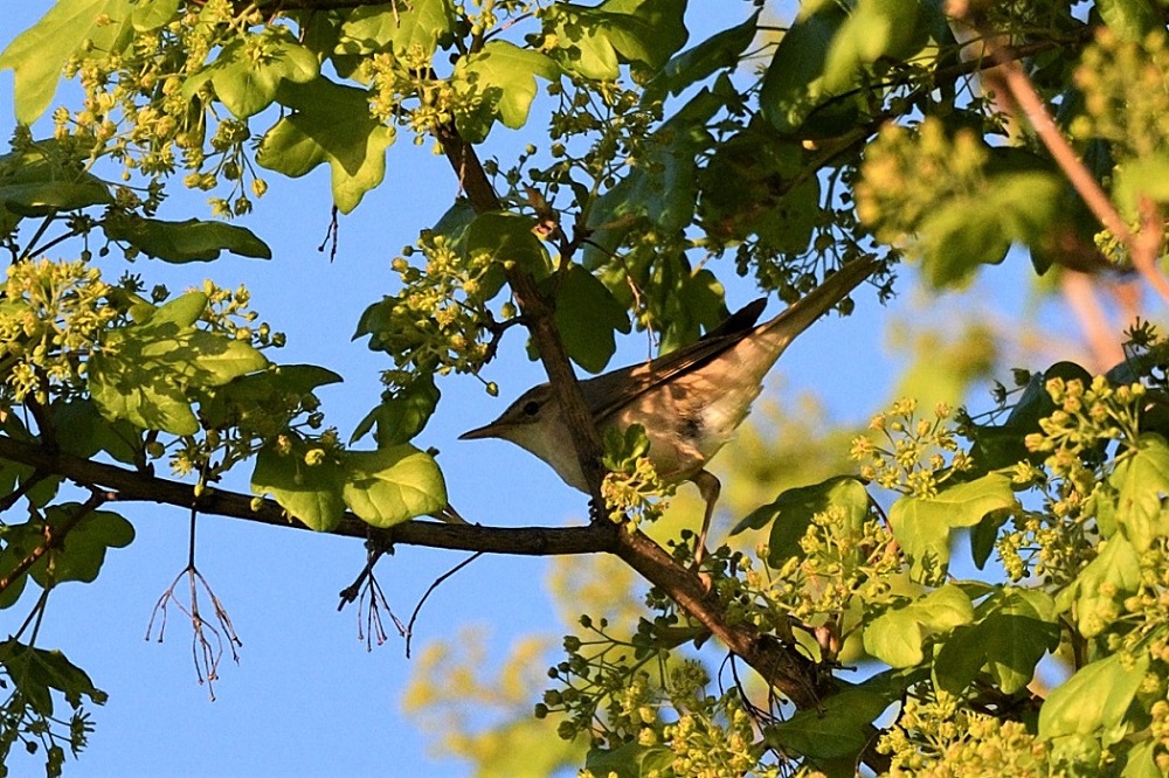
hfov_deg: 2.8
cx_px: 584
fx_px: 24345
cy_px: 389
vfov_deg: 1.8
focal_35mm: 750
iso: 720
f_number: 5
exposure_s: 1/1600
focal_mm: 500
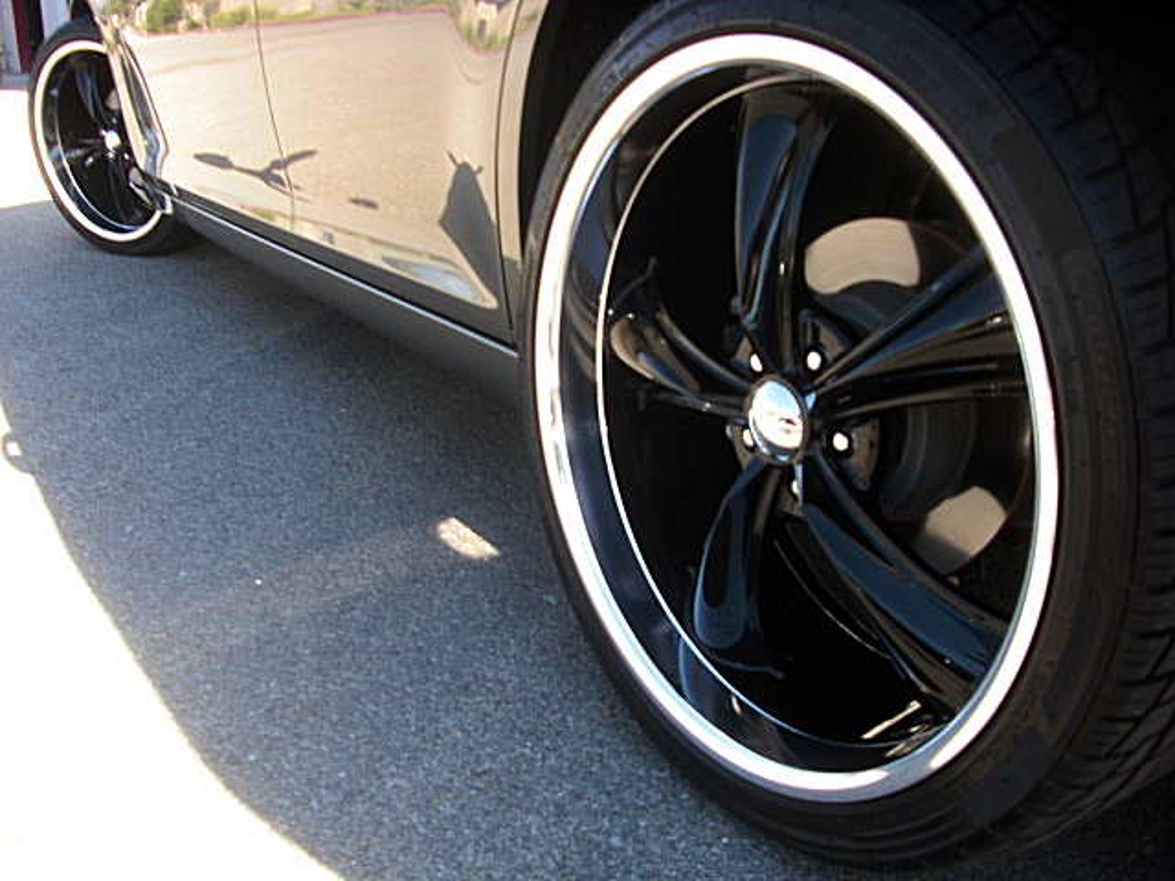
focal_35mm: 36
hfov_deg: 51.4
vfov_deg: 39.7
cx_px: 588
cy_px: 440
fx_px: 1222
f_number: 2.8
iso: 50
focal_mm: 6.3
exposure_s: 1/125
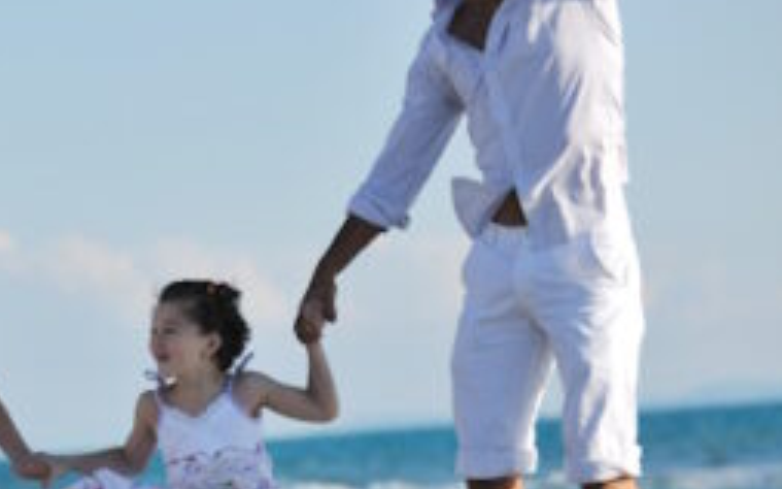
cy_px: 331
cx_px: 97
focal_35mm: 282
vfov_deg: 4.7
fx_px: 6009
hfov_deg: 7.4
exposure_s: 1/800
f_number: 4.5
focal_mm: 130
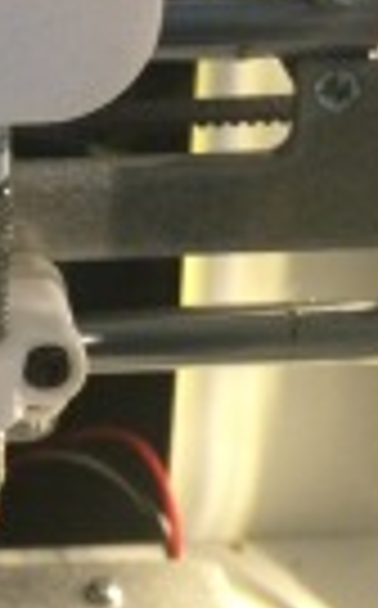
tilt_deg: -25.5
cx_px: -212
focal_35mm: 91
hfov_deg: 13.4
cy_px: 117
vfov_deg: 22.5
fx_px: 1505
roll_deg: +3.8
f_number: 2.2
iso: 250
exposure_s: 1/20
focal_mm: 4.15
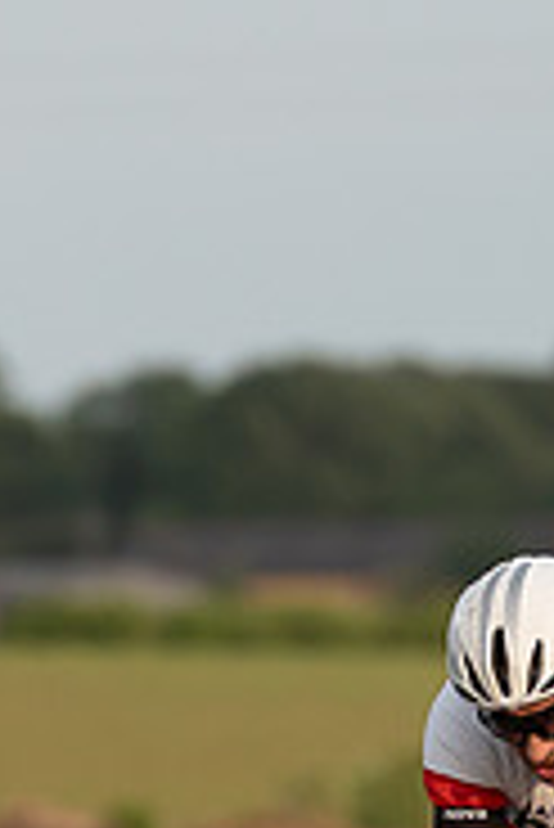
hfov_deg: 0.9
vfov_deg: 1.3
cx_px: 708
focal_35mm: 1547
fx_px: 35640
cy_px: 1113
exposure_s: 1/1000
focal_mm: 200
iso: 160
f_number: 3.5
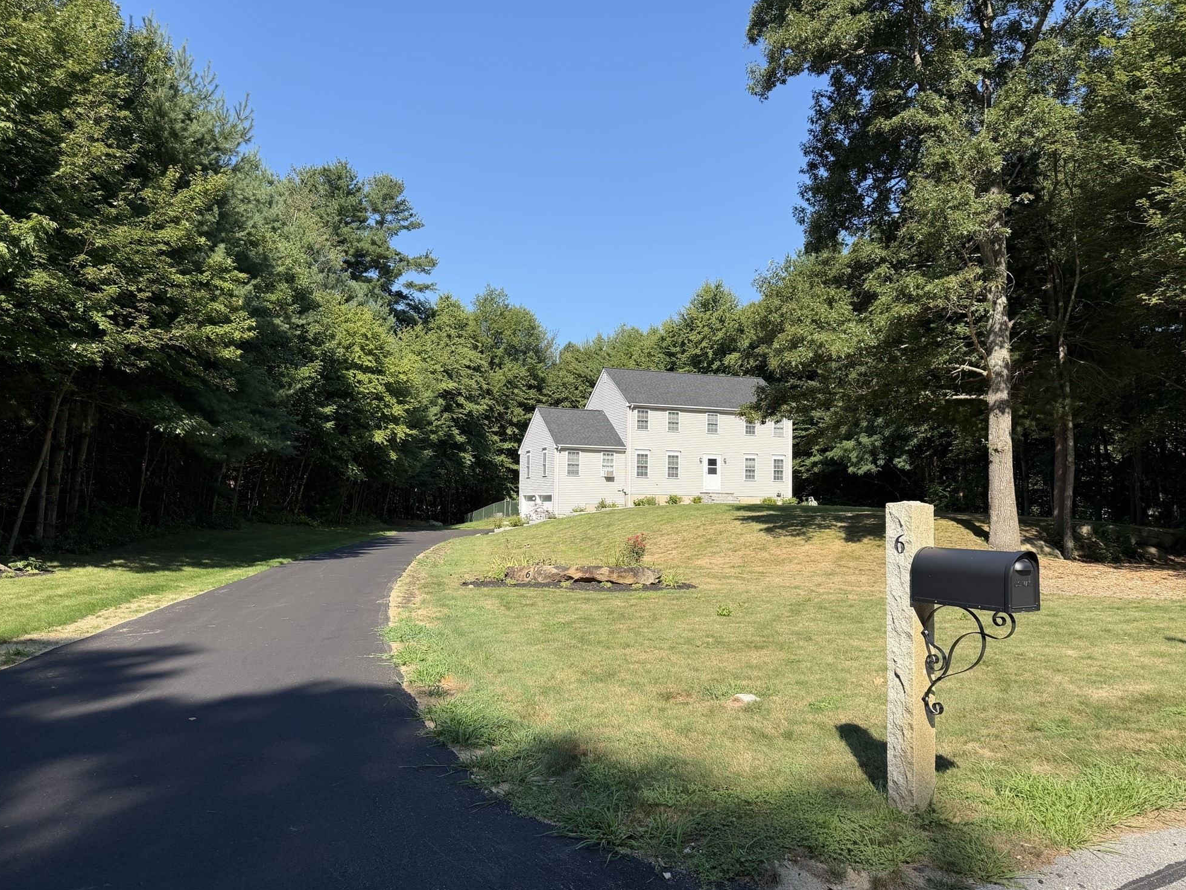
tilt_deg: +2.4
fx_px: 857
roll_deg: -0.6
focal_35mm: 25
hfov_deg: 69.4
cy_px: 457
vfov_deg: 54.9
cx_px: 590
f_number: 1.78
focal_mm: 6.76
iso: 80
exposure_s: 1/2525
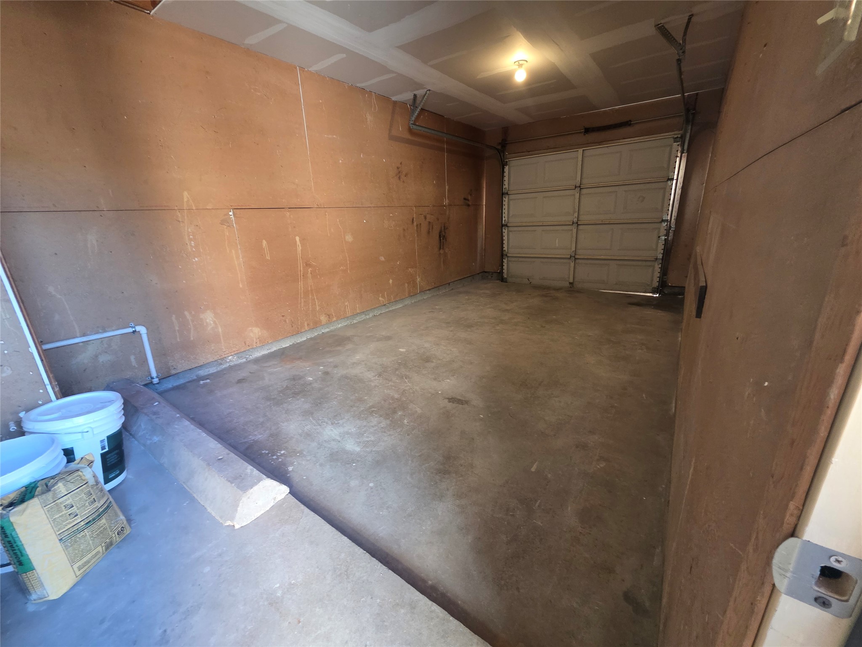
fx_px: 324
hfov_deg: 106.2
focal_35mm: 13
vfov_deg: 89.9
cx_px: 431
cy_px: 324
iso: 320
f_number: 1.9
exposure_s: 1/60
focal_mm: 2.2
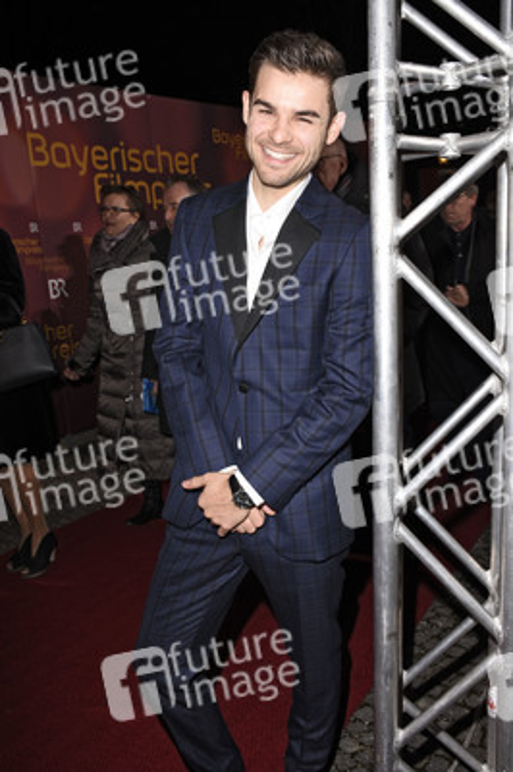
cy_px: 386
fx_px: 739
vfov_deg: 55.1
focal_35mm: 34
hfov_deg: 38.3
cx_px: 256
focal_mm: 23
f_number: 6.3
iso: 160
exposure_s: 1/160
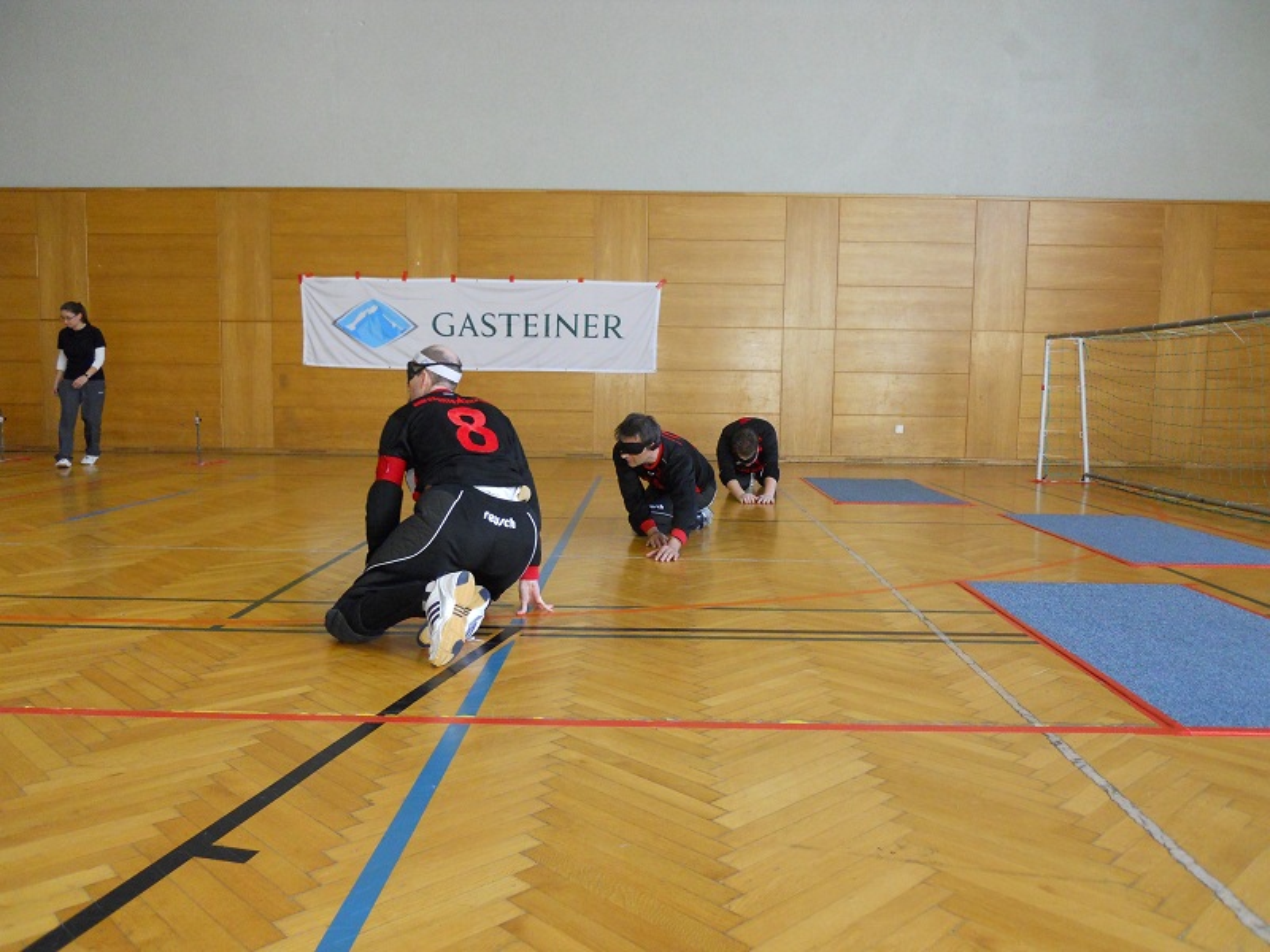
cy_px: 476
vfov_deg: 49.7
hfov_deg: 63.4
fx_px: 1027
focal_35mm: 28
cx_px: 635
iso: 500
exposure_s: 1/125
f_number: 2.7
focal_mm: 5
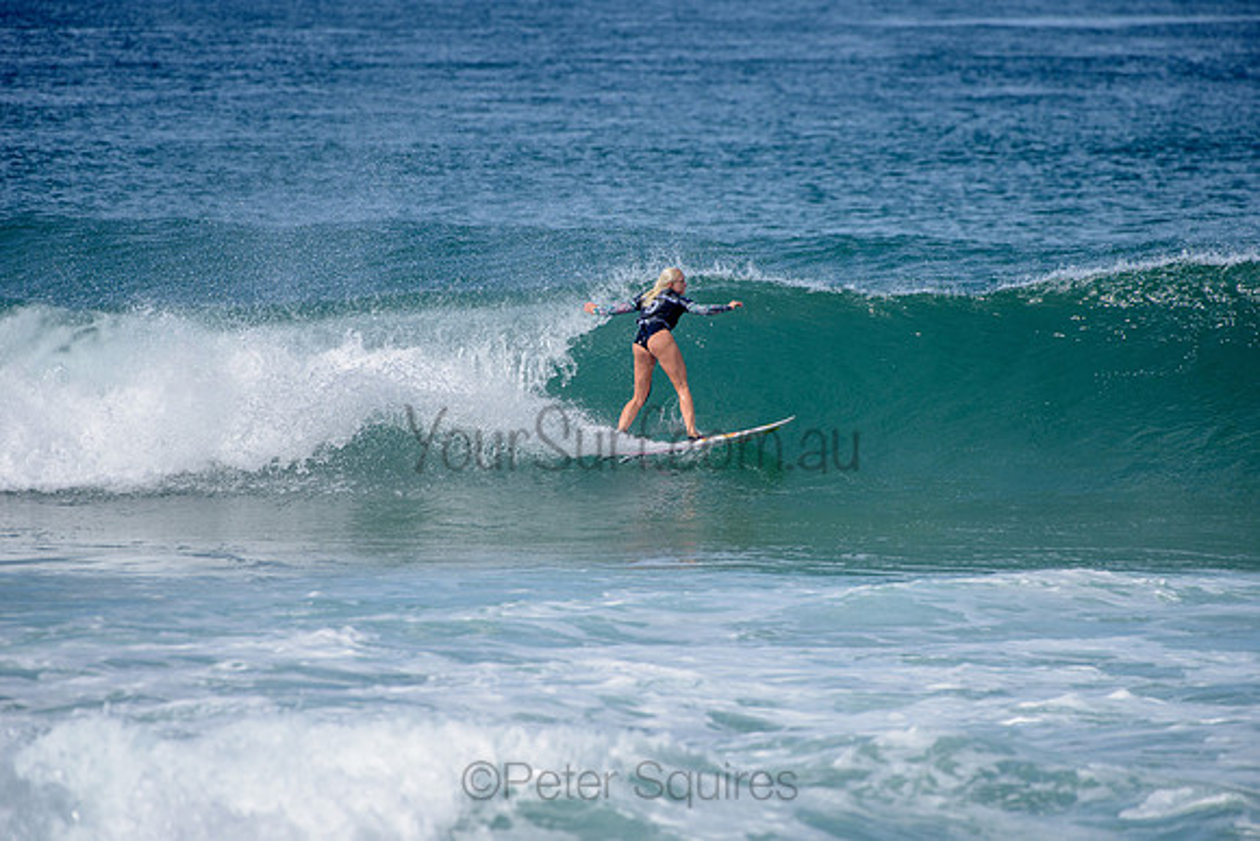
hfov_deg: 4.1
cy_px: 420
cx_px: 630
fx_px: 17503
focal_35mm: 500
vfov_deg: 2.8
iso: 250
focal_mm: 500
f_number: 6.3
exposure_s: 1/2500
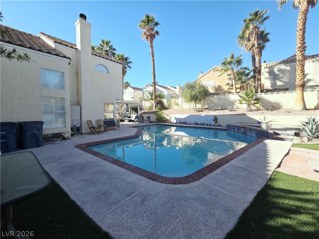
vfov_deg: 89.9
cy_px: 120
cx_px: 160
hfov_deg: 106.2
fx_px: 120
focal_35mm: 13
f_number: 2.2
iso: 50
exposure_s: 1/1195
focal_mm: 2.2
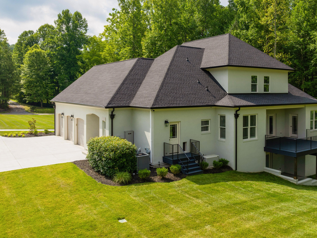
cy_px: 89
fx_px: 293
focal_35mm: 32
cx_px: 196
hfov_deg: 56.2
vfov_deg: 43.8
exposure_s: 1/320
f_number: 7.1
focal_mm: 12.29
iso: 100
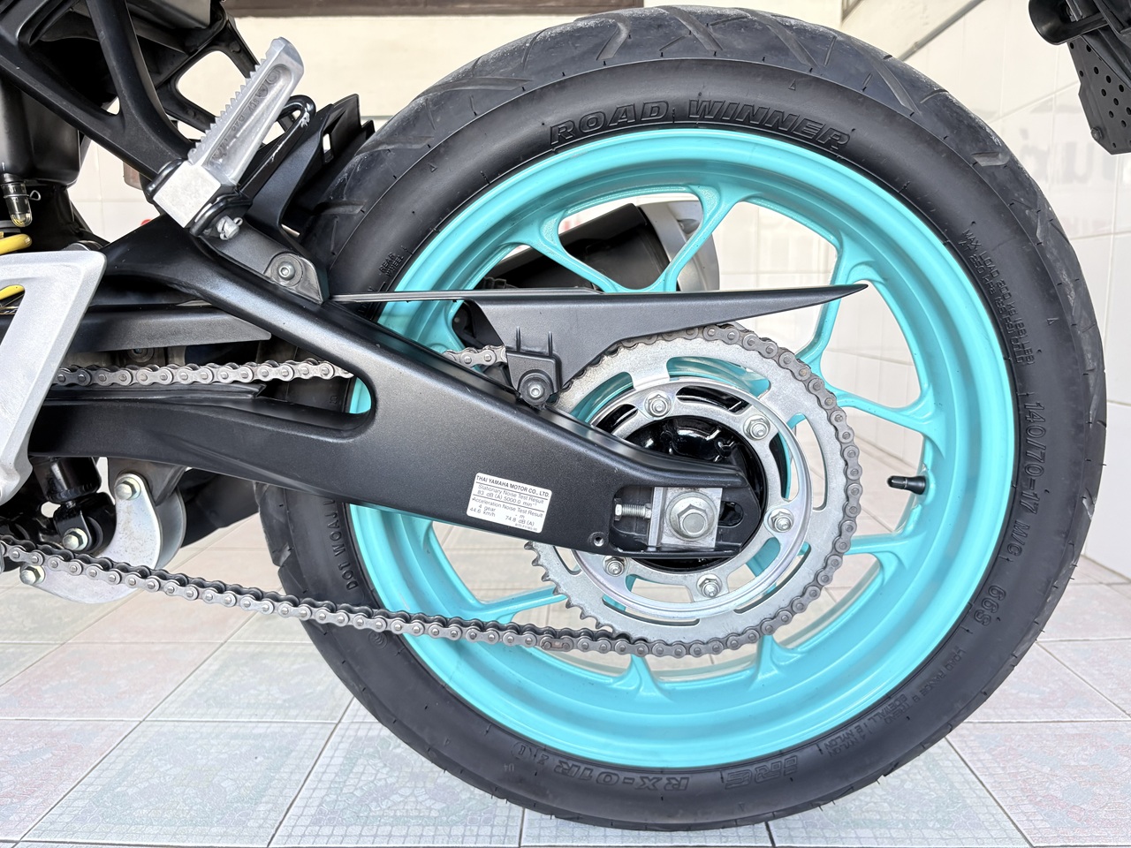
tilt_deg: -8.0
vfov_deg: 53.1
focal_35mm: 26
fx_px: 849
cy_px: 424
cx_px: 566
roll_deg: +0.6
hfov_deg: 67.3
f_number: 1.6
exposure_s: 1/63
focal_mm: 5.96
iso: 125
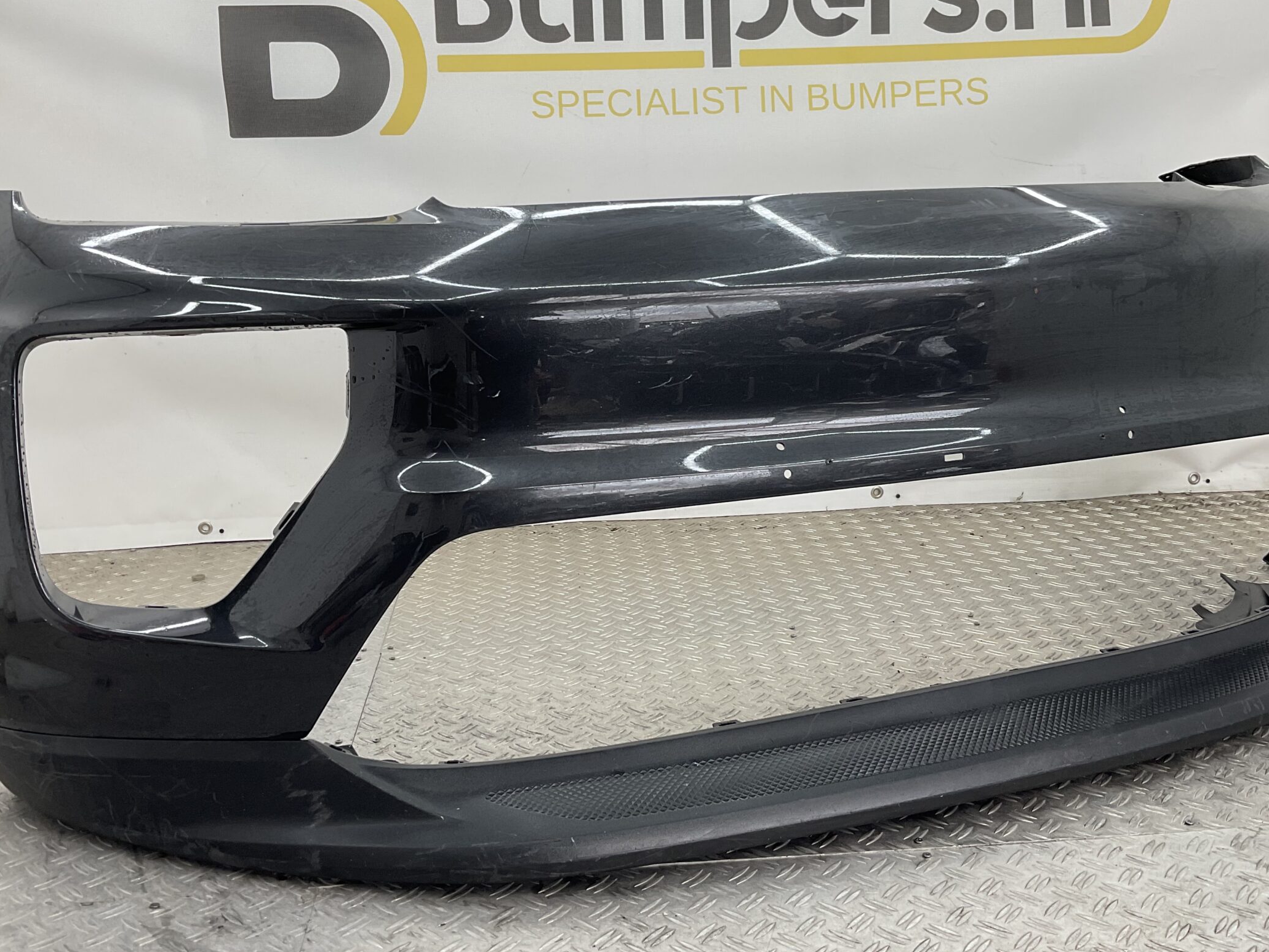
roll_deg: +0.2
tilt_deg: -10.8
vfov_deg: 39.6
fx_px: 1320
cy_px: 428
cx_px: 649
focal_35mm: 36
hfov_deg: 51.3
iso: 25
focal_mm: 3
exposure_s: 1/100
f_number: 1.8
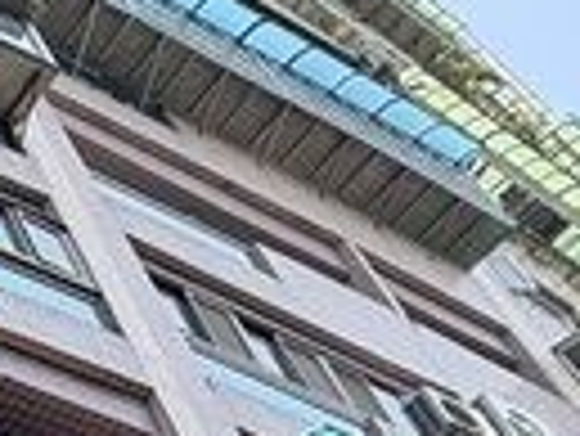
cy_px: 755
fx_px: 1744
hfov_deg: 15.3
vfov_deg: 13.0
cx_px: -567
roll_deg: +4.5
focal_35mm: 104
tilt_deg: +42.3
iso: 40
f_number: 2.2
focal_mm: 2.22
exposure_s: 1/569
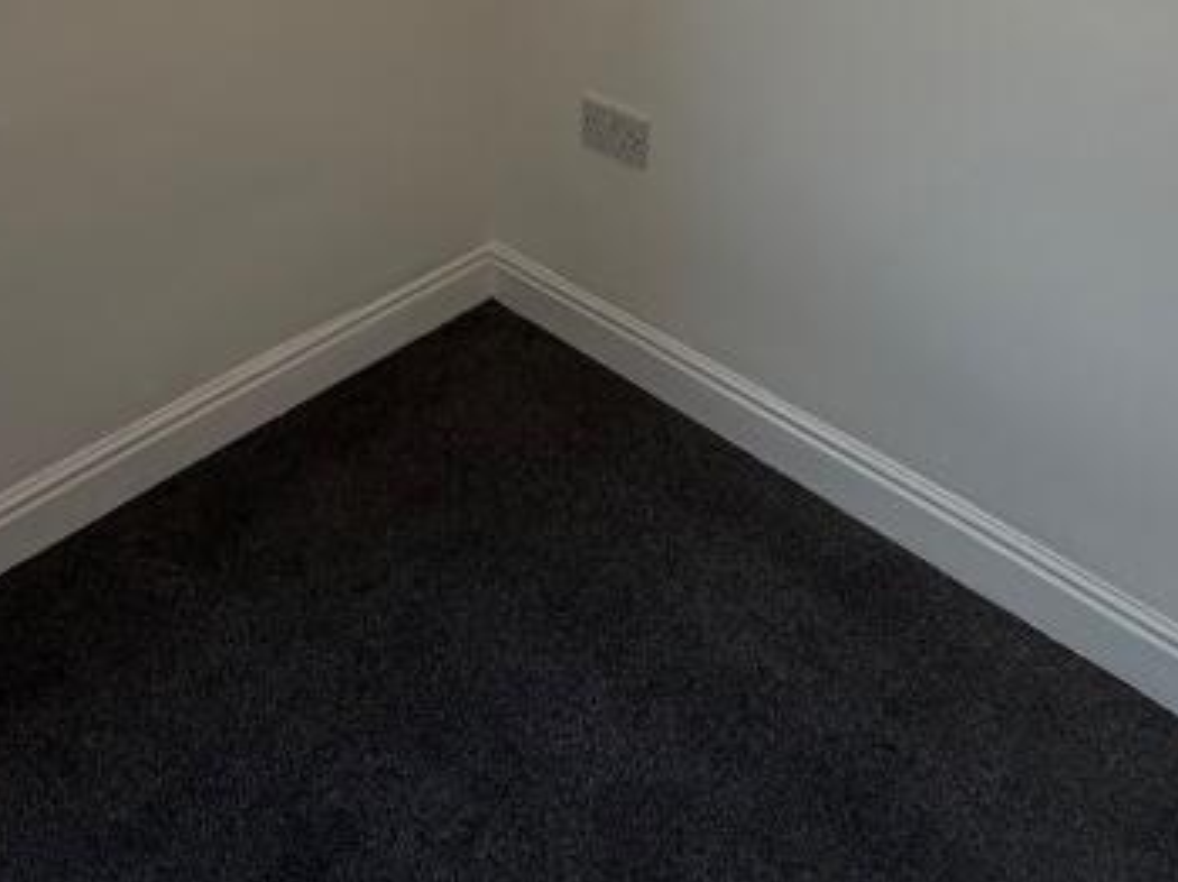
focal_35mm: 41
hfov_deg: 45.6
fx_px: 1394
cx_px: 495
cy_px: -219
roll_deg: -1.1
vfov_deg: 29.4
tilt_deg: -12.7
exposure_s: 1/121
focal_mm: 2.22
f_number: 2.2
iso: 125
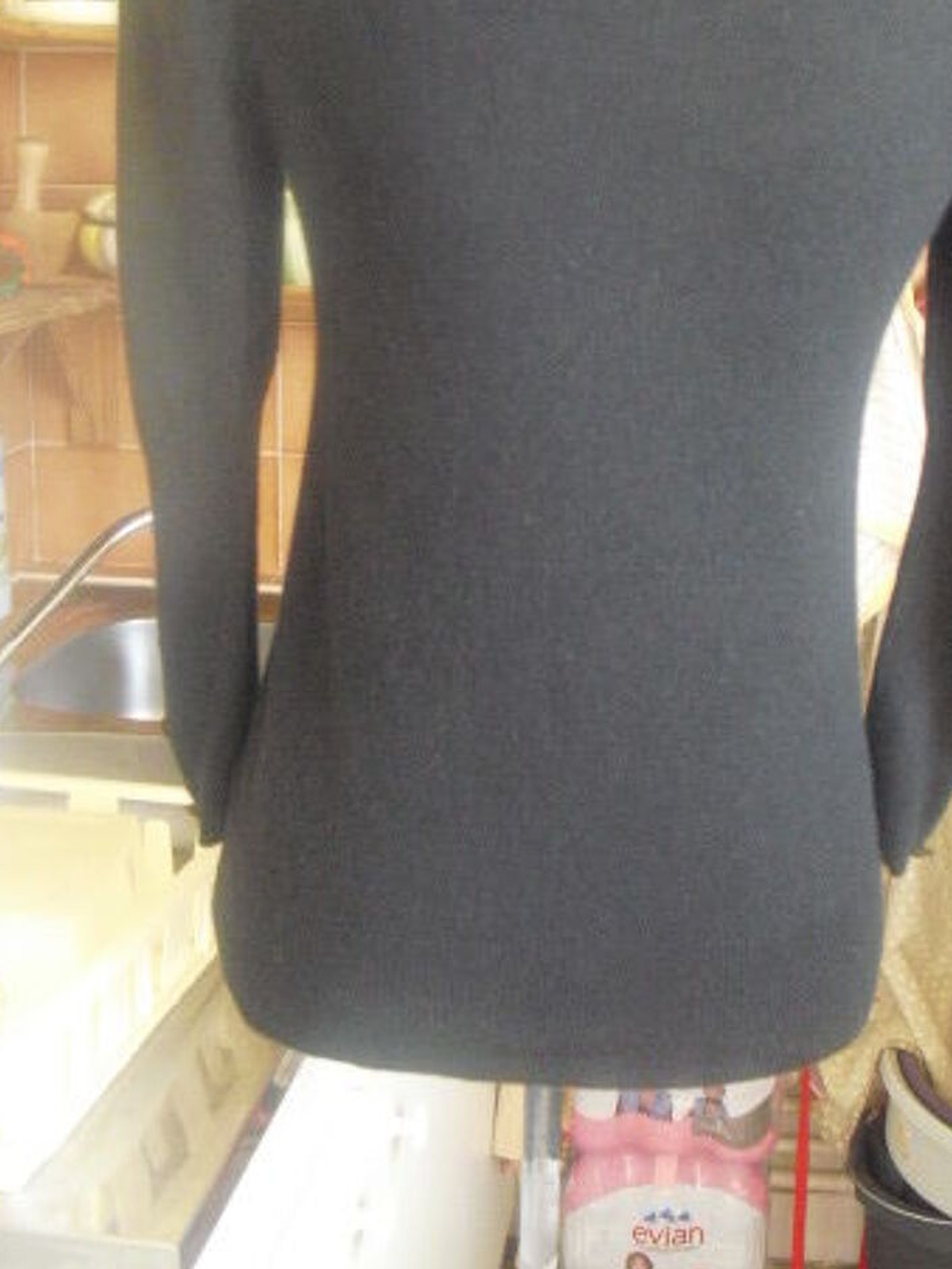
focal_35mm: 51
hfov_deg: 28.5
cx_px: 588
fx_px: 1870
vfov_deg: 37.3
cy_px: 510
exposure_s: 1/60
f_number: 3.1
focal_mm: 6.3
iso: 800
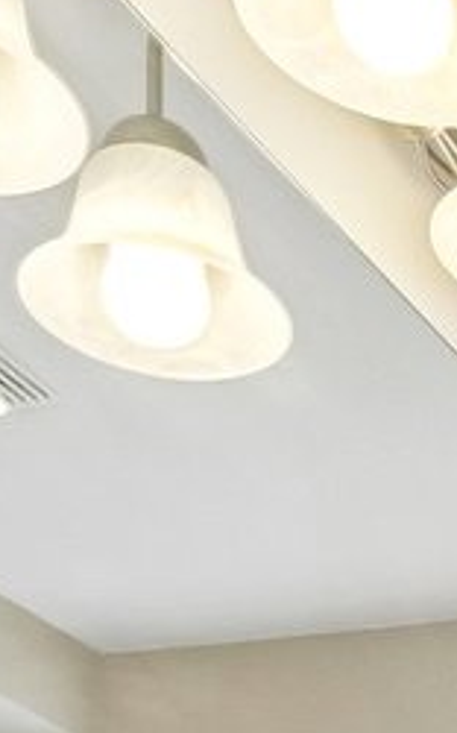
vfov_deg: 15.7
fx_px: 1975
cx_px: 1096
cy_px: 1545
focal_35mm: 99
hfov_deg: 11.1
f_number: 8
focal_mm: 10
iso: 400
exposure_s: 1/80
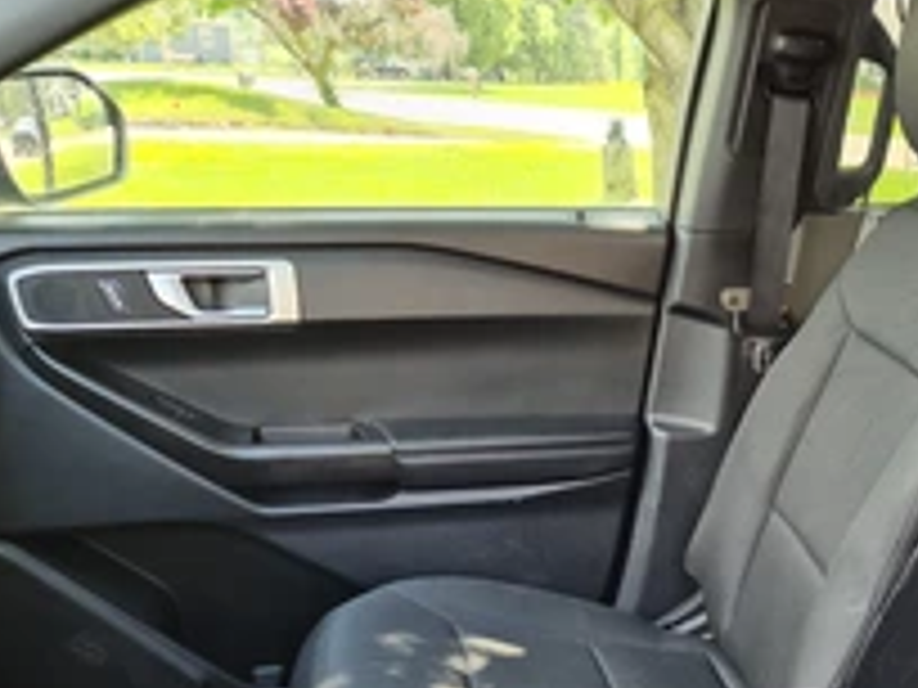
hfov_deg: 38.5
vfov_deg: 31.5
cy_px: 531
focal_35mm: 45
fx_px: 1193
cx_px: 864
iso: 160
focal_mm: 5.4
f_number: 1.8
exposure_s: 1/180
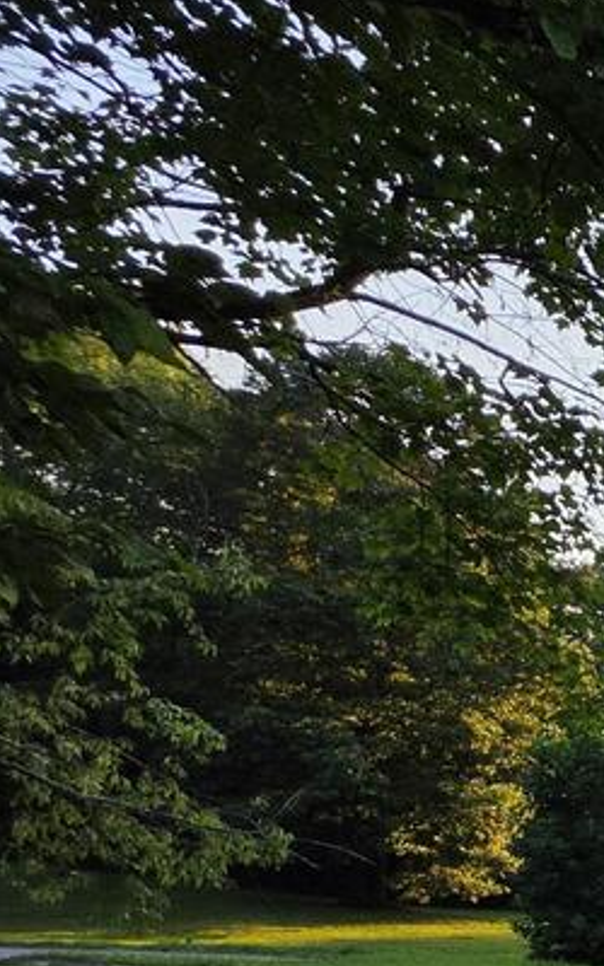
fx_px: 1238
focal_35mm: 47
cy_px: 836
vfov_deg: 40.0
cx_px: 1407
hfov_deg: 15.7
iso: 32
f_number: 1.9
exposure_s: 1/604
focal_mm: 2.2
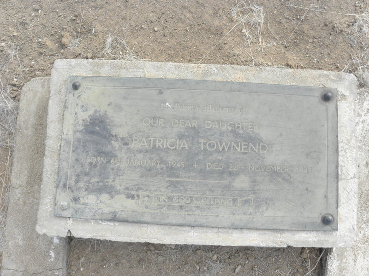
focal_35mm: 26
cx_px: 184
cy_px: 138
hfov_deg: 67.3
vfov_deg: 53.1
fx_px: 277
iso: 200
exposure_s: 1/200
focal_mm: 4.6
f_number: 6.3
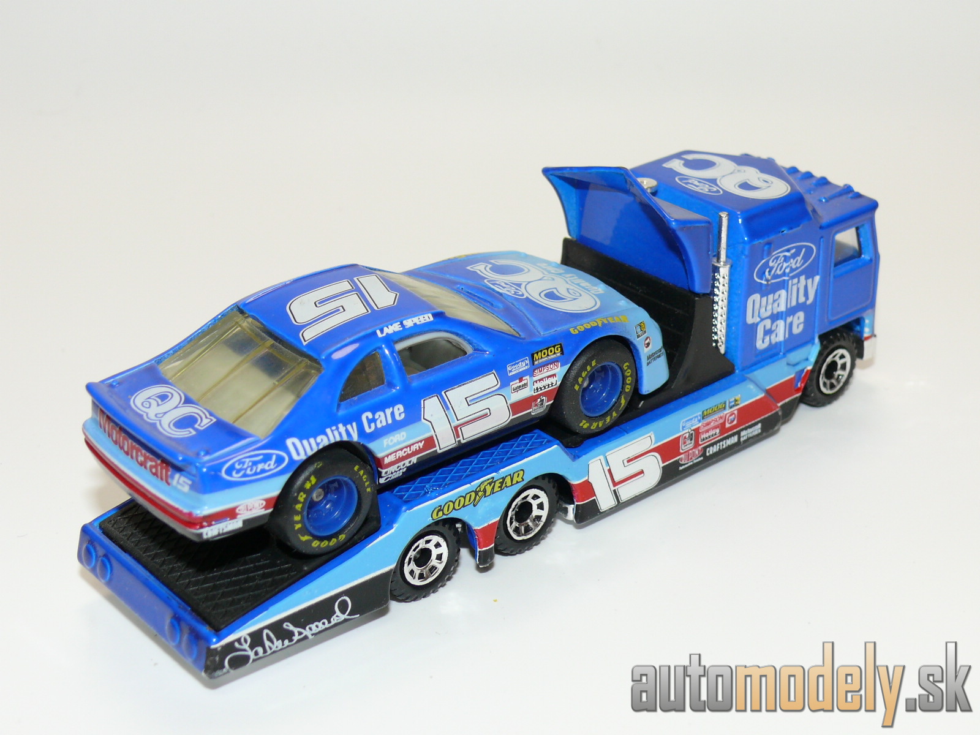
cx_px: 490
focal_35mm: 61
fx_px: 1727
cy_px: 368
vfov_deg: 24.0
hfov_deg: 31.7
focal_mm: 10.2
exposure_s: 1/30
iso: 100
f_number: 4
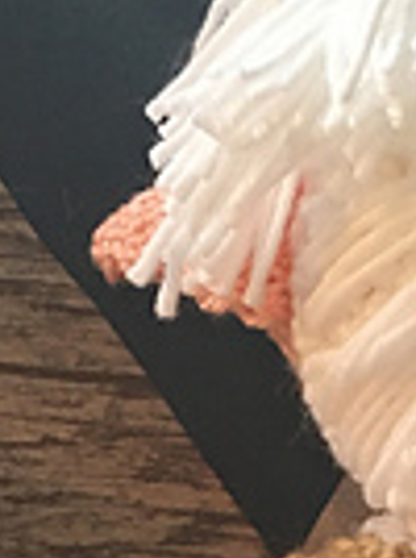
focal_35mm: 139
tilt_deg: -46.6
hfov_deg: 10.4
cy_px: 983
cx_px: 524
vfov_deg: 13.0
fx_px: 2234
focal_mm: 4.15
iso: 160
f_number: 2.2
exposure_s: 1/30
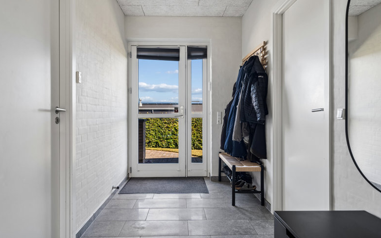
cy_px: 111
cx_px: 186
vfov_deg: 55.0
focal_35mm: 22
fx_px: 228
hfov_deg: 79.6
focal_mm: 21
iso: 400
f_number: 5
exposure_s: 1/15
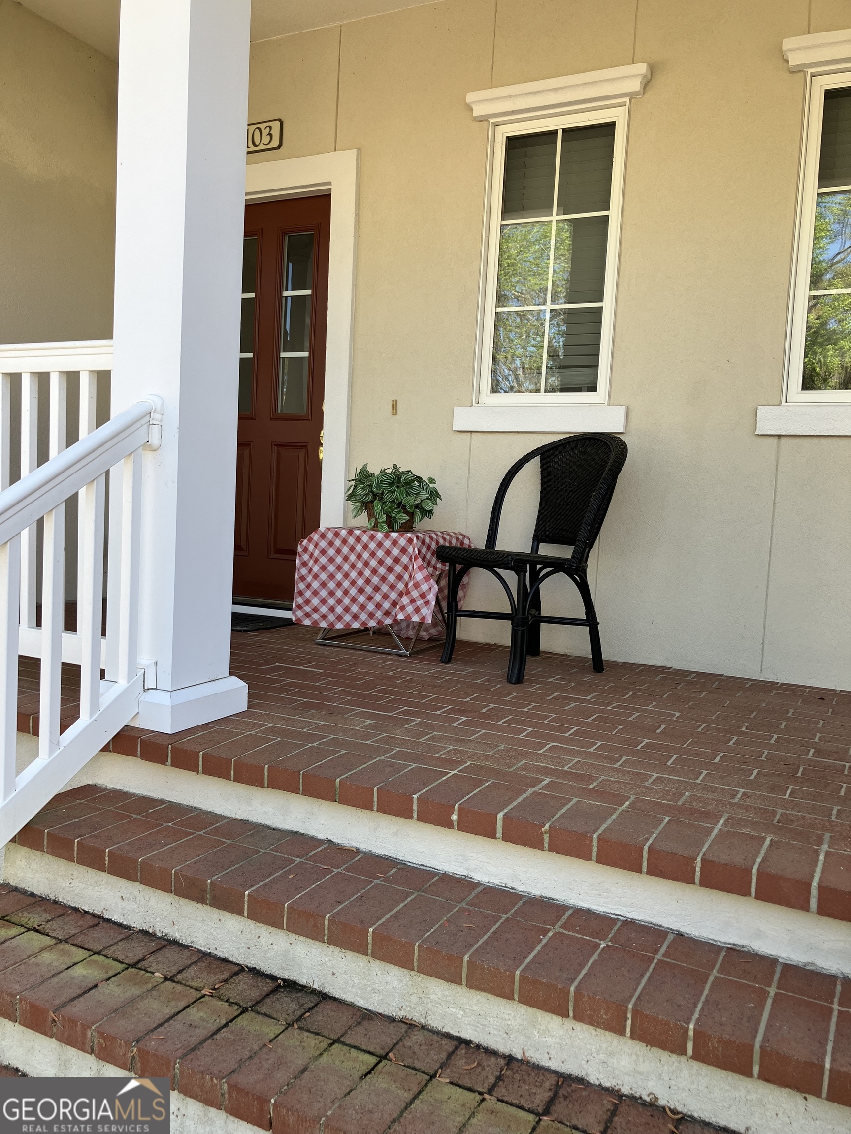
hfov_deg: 49.7
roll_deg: -3.0
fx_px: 918
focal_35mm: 28
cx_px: 426
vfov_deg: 63.4
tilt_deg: -4.3
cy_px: 567
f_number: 1.8
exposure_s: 1/201
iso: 25
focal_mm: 3.99
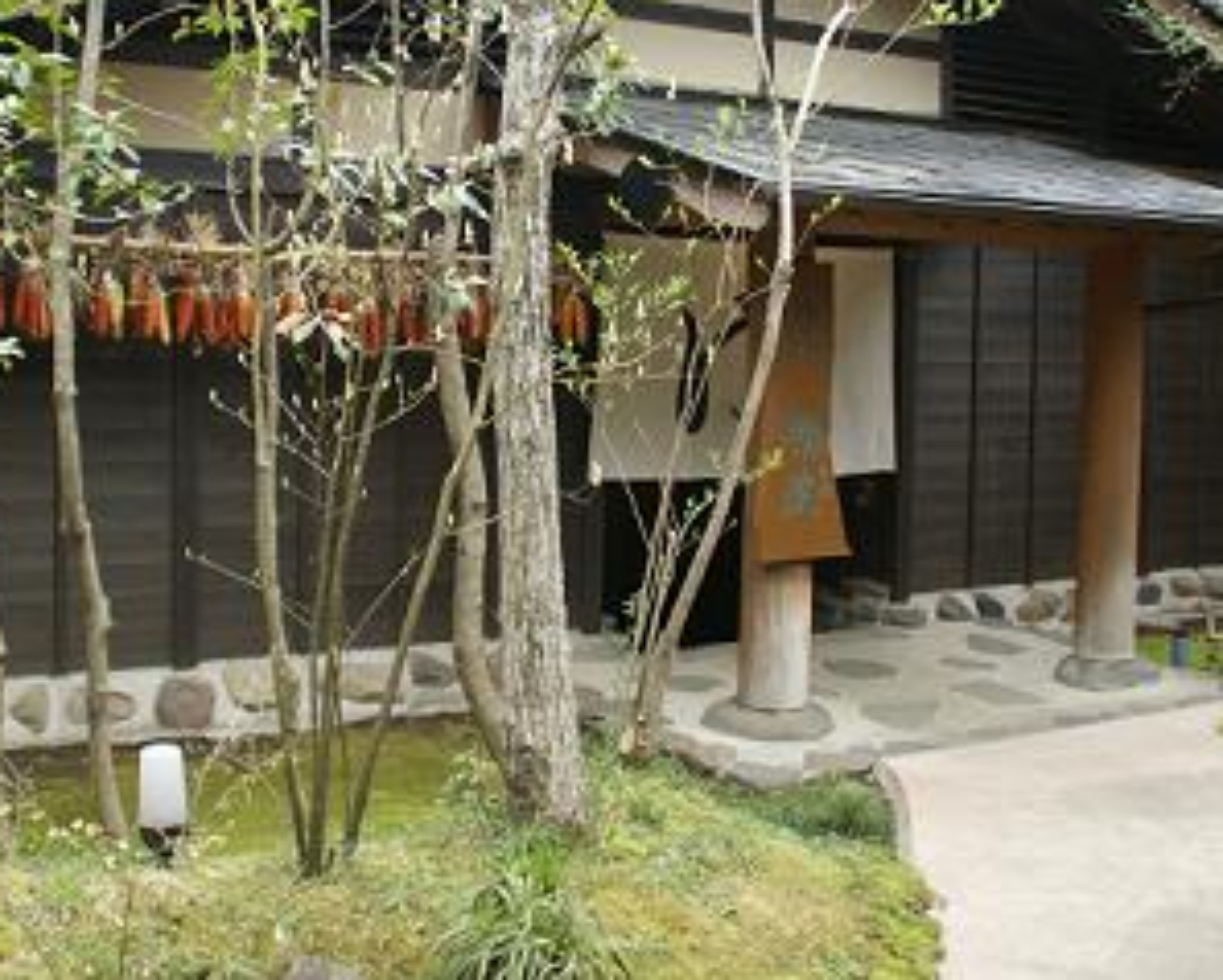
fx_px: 1485
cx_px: 476
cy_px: 362
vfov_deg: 36.3
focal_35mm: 41
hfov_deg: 44.5
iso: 100
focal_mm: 18
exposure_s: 1/40
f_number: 3.5
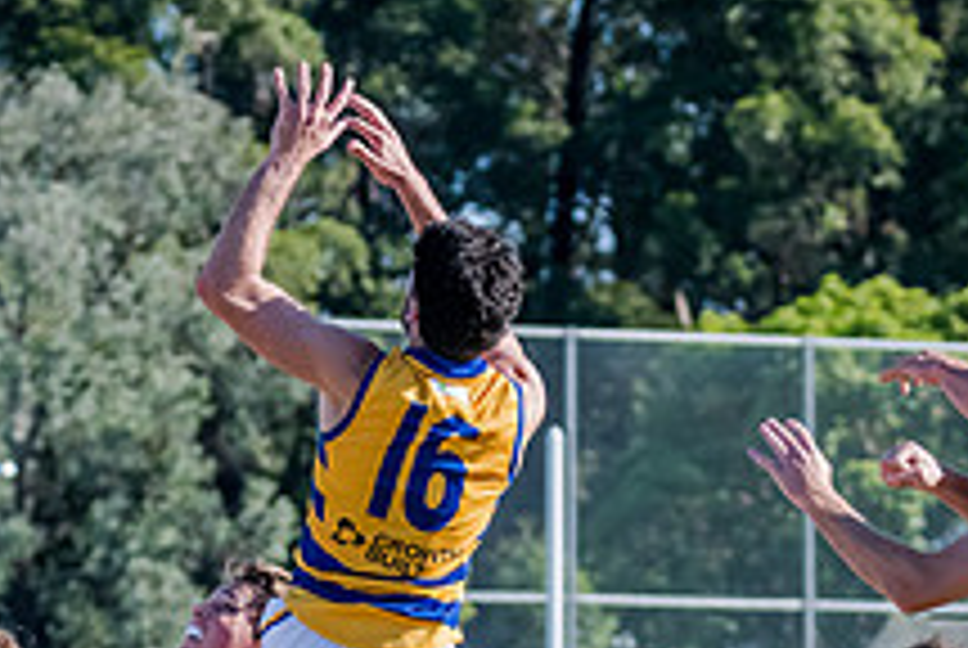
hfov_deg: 3.7
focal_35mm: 555
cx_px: 365
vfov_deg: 2.5
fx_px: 14944
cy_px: 709
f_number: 7.1
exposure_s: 1/2000
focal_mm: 170
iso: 1000
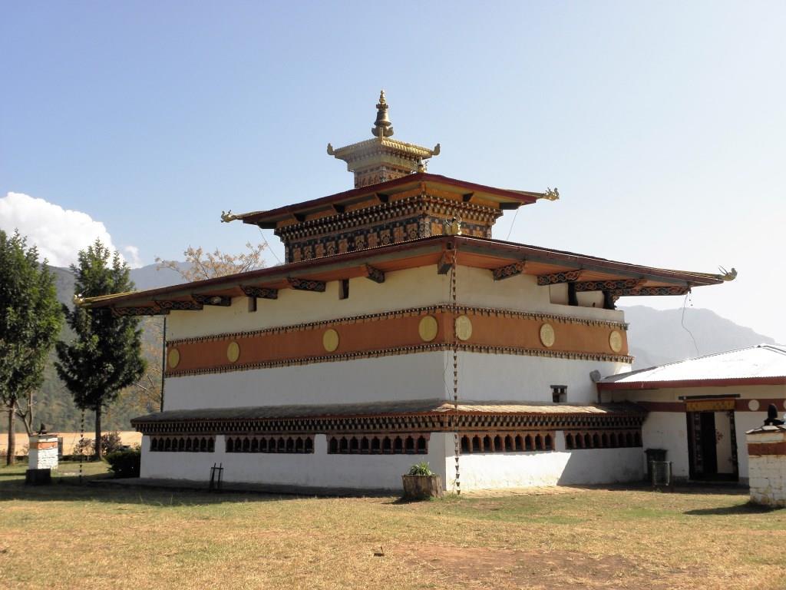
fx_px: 1044
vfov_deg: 31.5
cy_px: 295
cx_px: 393
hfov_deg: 41.2
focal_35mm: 46
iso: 64
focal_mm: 8.19
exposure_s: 1/200
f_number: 5.6
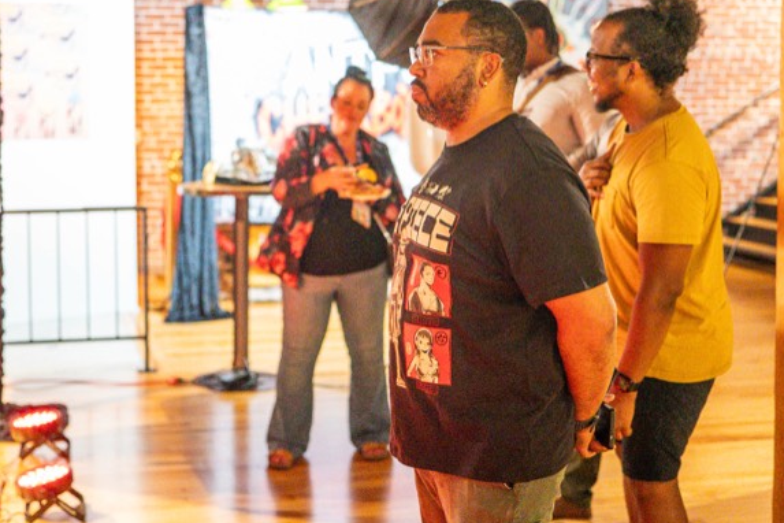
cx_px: 287
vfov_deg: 24.5
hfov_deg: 36.0
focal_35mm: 55
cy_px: 173
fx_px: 1198
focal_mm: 35
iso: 12800
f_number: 2
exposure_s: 1/320
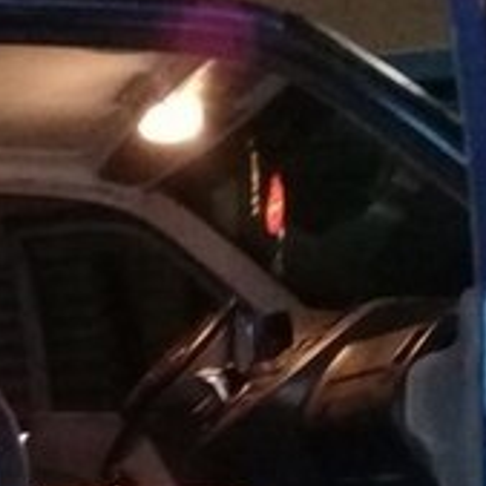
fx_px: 1700
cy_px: 637
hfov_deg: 15.9
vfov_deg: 15.5
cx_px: -17
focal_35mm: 107
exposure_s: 1/15
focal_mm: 3.3
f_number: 2.2
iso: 800
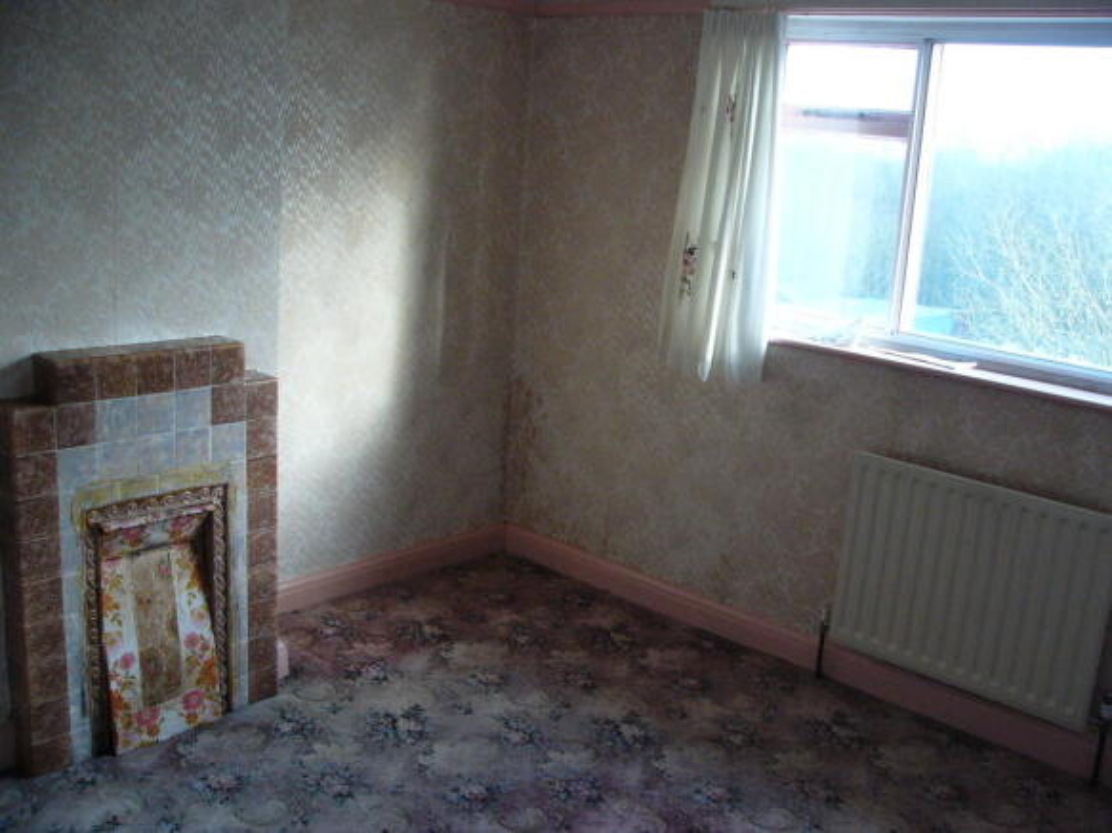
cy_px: 416
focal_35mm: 36
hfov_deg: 51.4
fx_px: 1156
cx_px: 556
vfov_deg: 39.6
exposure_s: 1/60
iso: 200
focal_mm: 6
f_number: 2.8
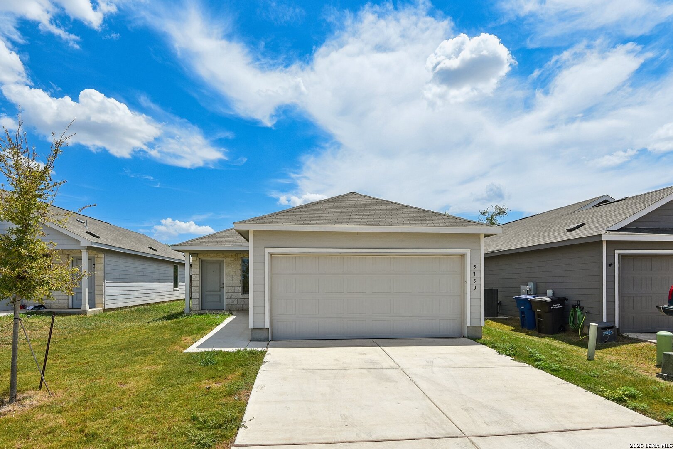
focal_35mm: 18
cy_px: 224
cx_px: 336
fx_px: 336
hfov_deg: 90.0
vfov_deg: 67.4
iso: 400
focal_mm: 18
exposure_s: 1/1000
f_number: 8
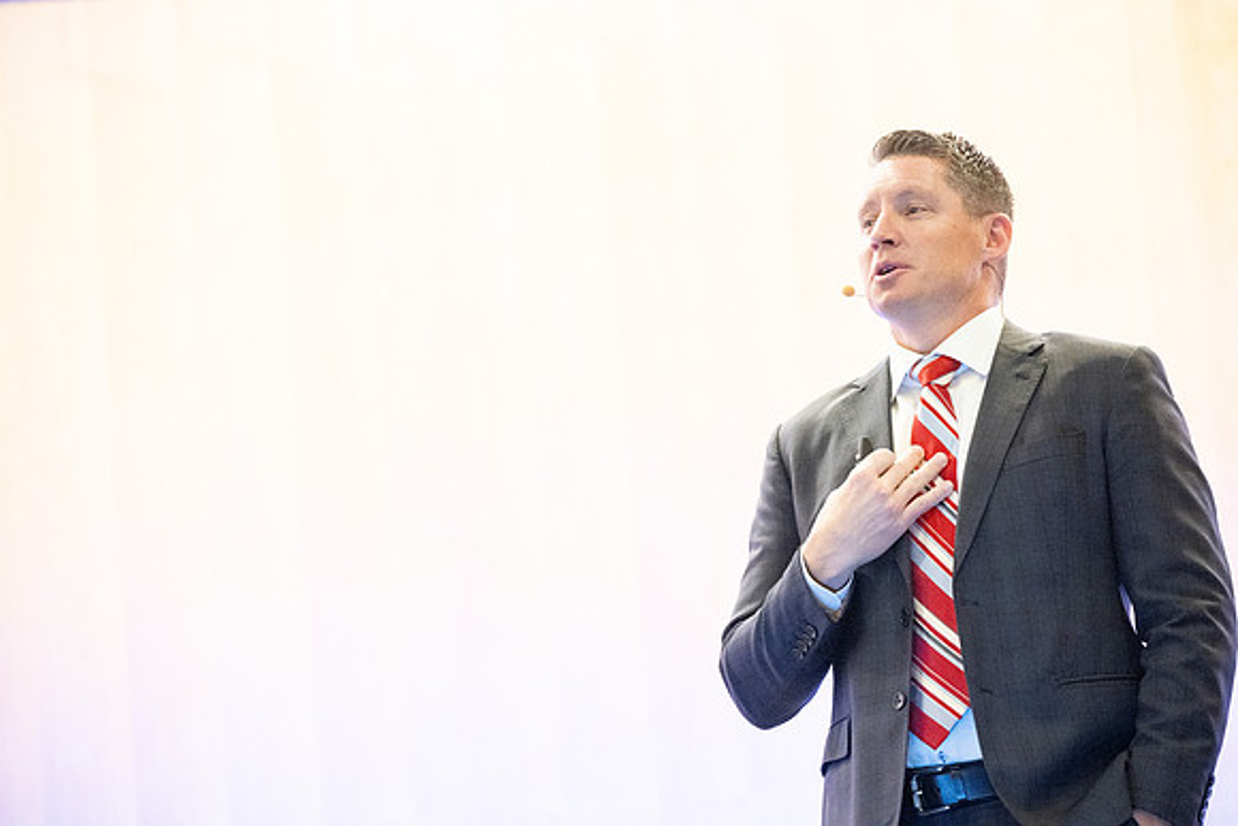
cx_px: 619
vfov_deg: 8.1
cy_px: 413
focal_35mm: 170
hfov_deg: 12.1
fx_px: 5847
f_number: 4
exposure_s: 1/500
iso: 8000
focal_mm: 170
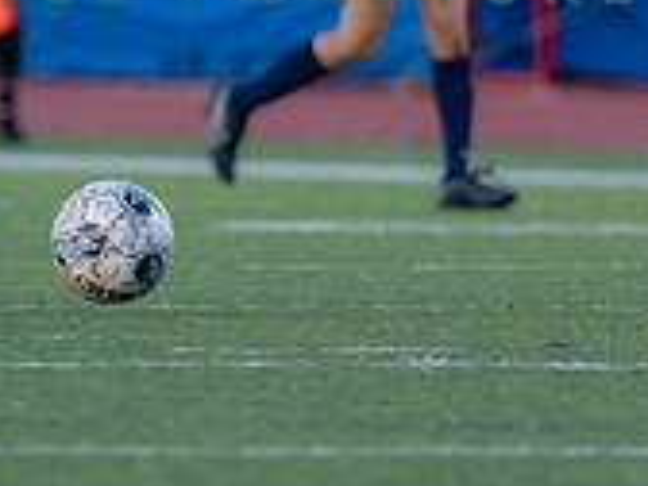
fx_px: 19805
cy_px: -135
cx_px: -141
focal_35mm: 1058
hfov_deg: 1.9
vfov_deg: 1.4
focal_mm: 200
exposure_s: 1/1000
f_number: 2.8
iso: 640
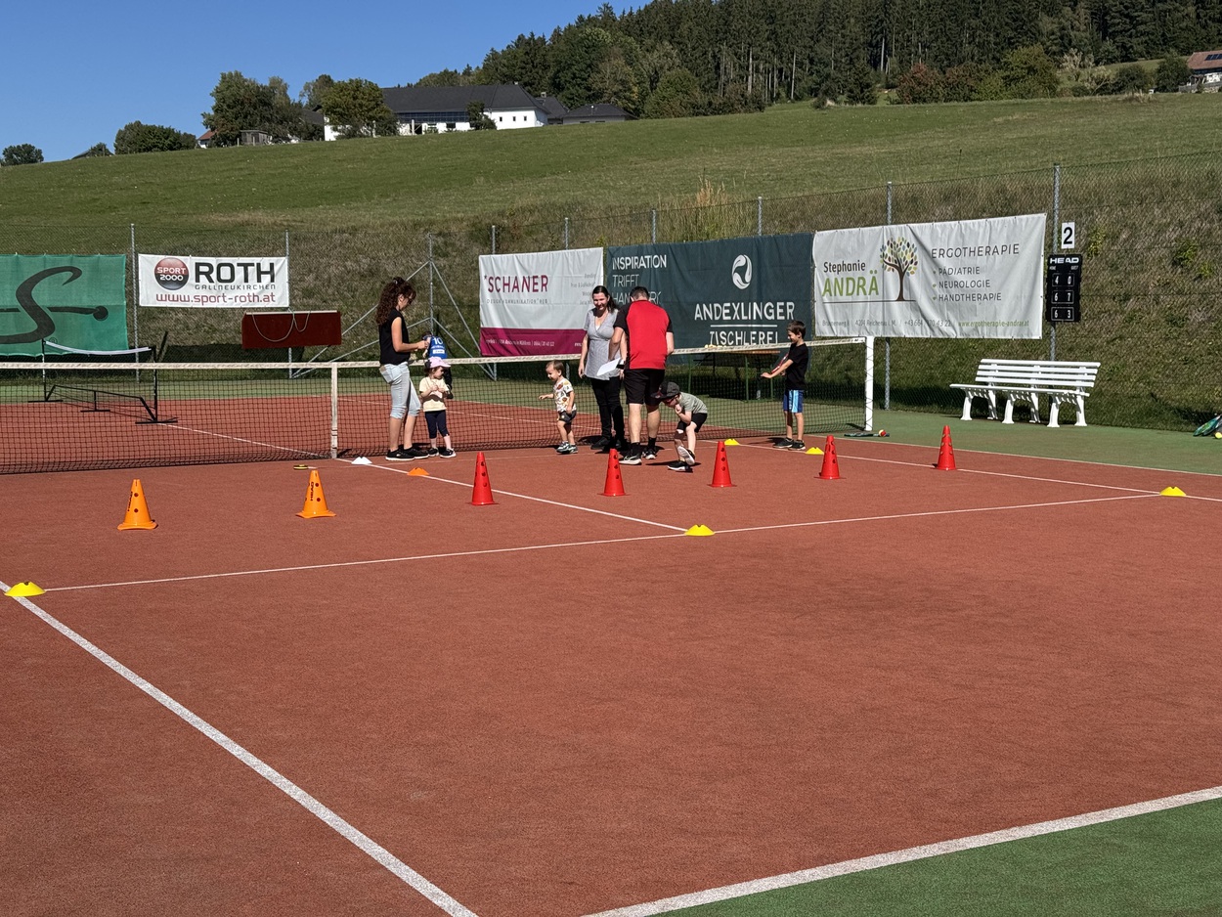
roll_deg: -0.2
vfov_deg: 30.3
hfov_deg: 39.6
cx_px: 611
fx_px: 1695
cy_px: 458
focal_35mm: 48
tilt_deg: -4.5
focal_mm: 6.76
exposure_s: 1/5376
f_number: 1.78
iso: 64
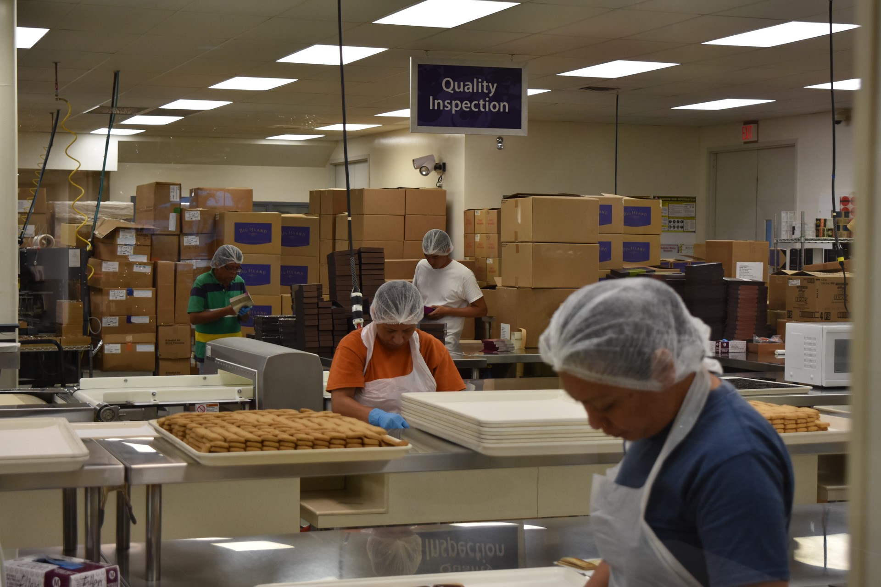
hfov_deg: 29.9
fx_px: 1652
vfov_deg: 20.2
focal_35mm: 68
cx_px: 440
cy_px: 294
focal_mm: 45
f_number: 5
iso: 800
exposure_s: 1/100
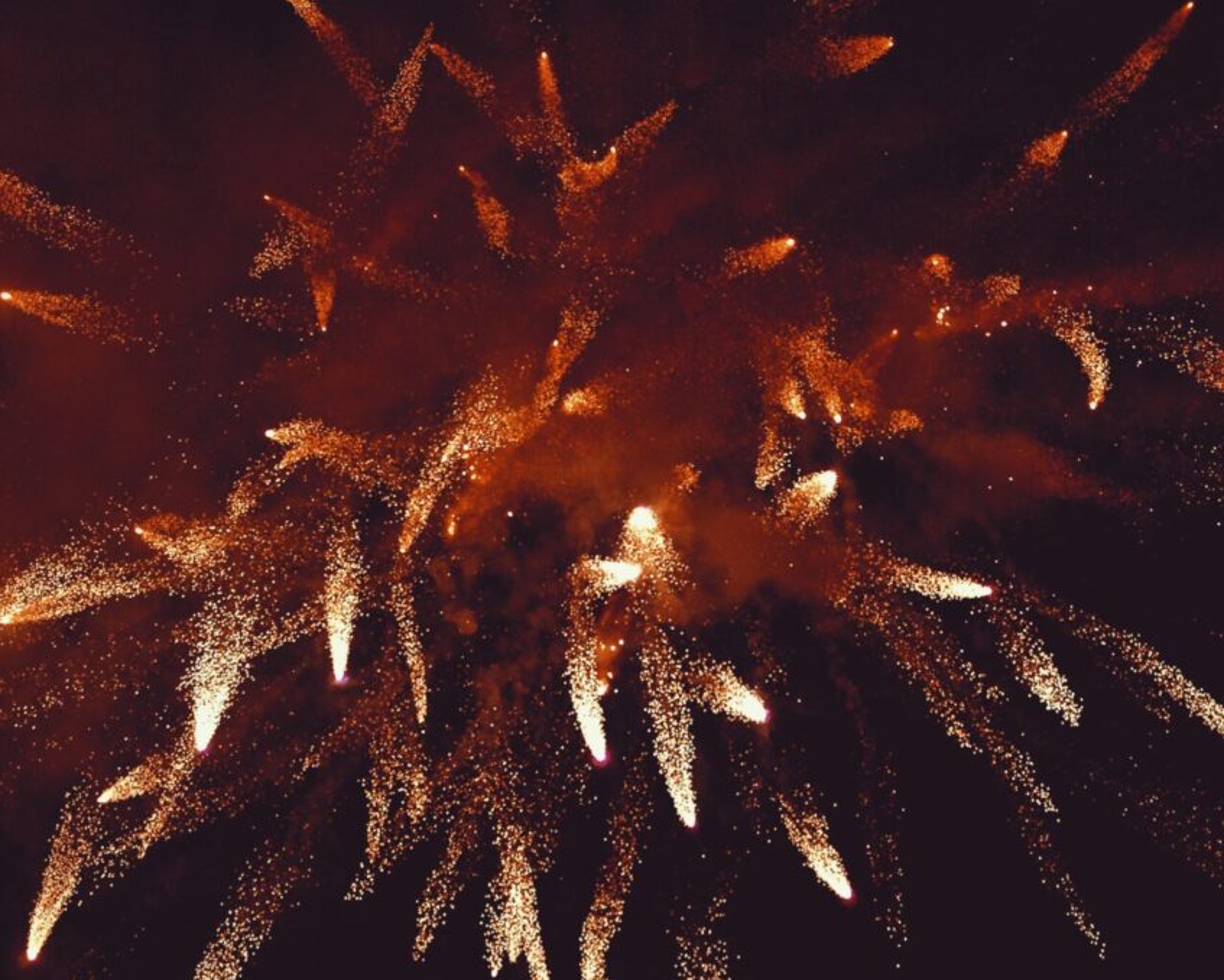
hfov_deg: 16.2
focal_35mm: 119
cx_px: 669
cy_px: 491
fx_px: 4312
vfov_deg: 13.0
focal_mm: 70
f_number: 4
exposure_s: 1/250
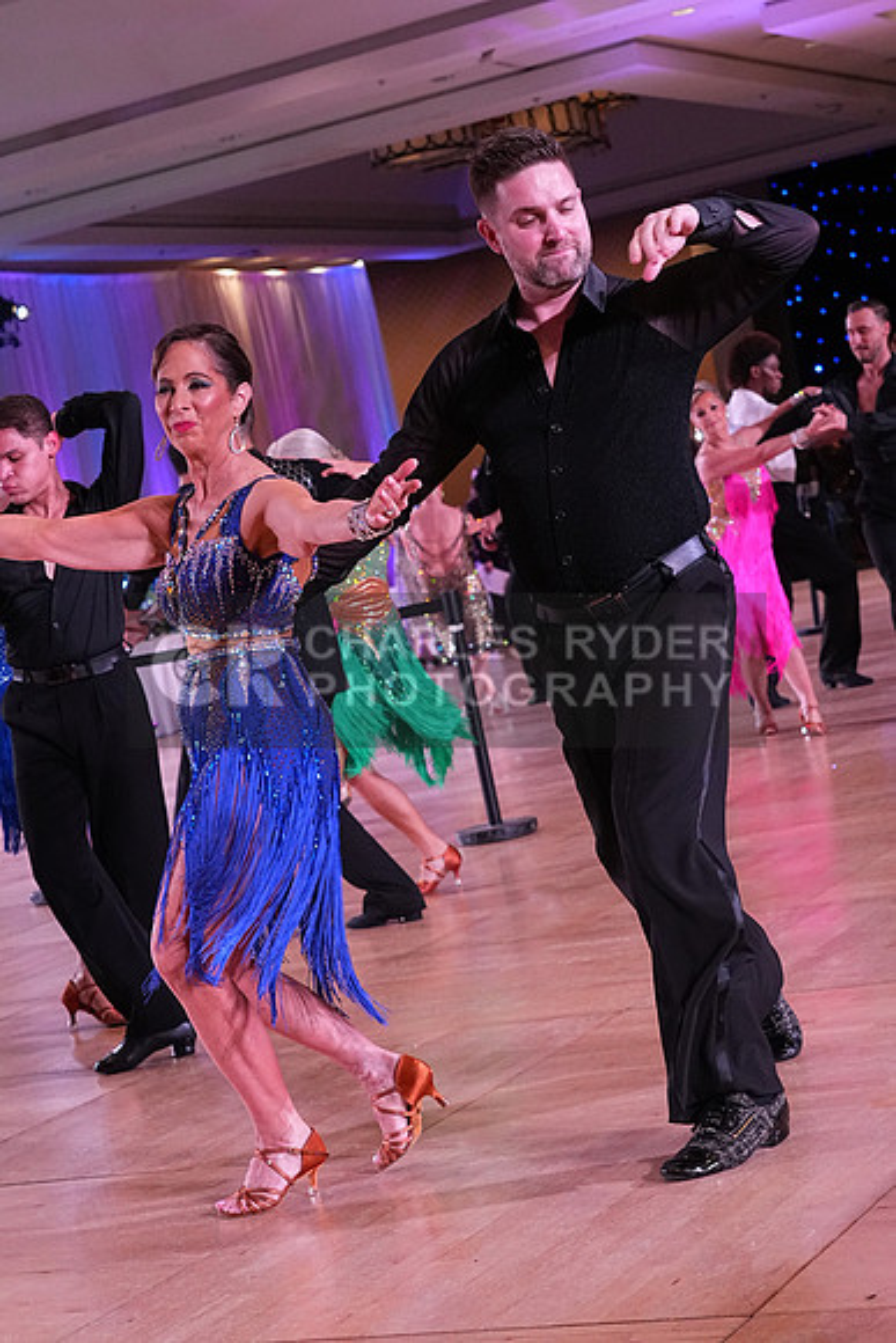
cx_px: 448
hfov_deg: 18.2
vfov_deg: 27.0
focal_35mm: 75
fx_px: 2798
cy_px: 672
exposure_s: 1/400
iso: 3200
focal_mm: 50
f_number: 5.6
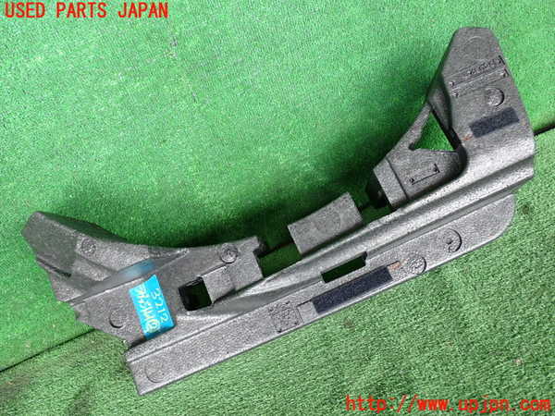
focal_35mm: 30
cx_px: 278
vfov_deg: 46.8
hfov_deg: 60.0
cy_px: 208
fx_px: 481
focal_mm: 5.4
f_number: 2.3
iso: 320
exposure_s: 1/125
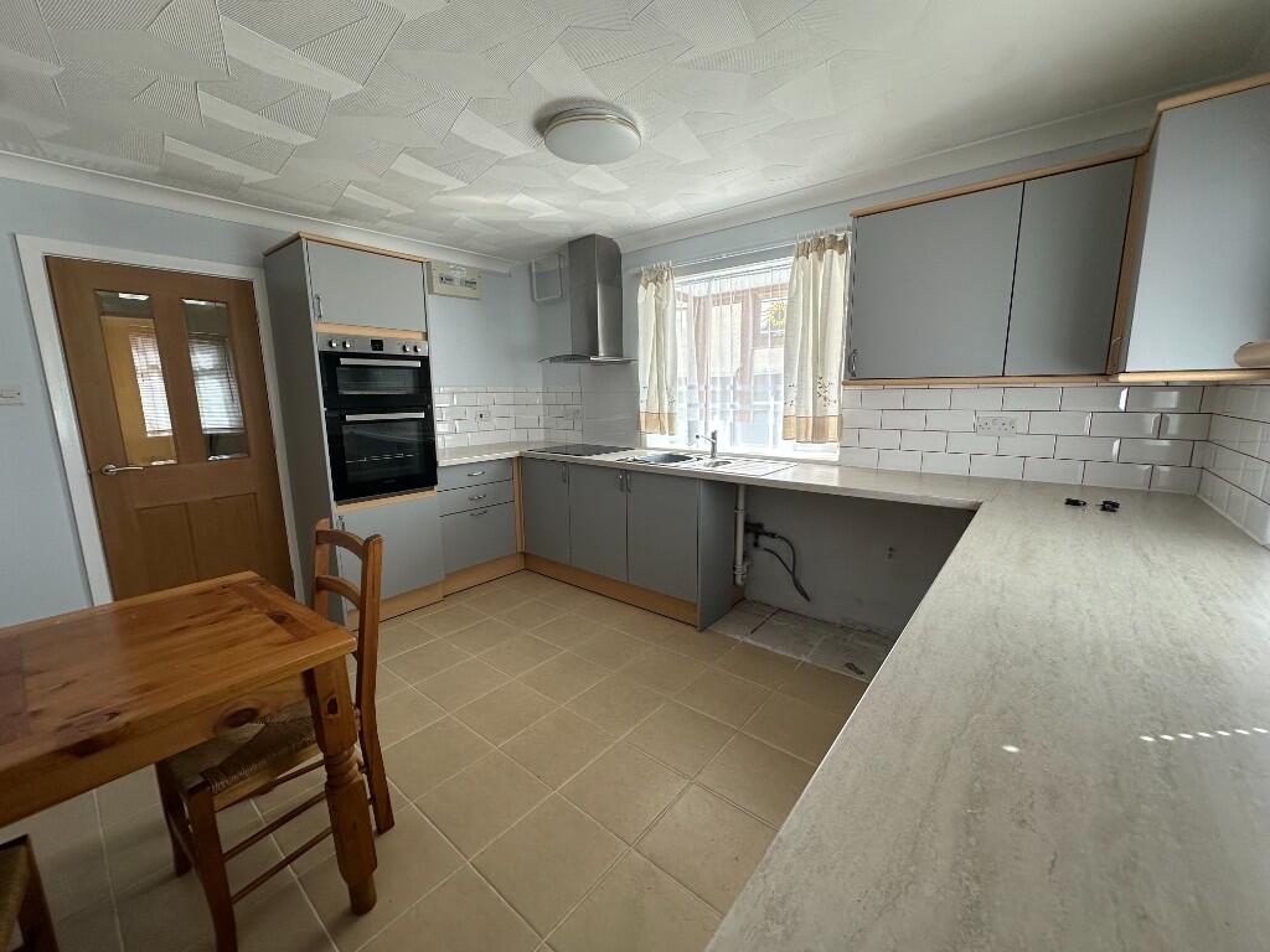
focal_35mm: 14
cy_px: 476
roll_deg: +1.0
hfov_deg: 102.1
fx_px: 514
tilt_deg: -9.1
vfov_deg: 85.7
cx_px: 635
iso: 64
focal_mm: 2.22
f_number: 2.2
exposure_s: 1/99
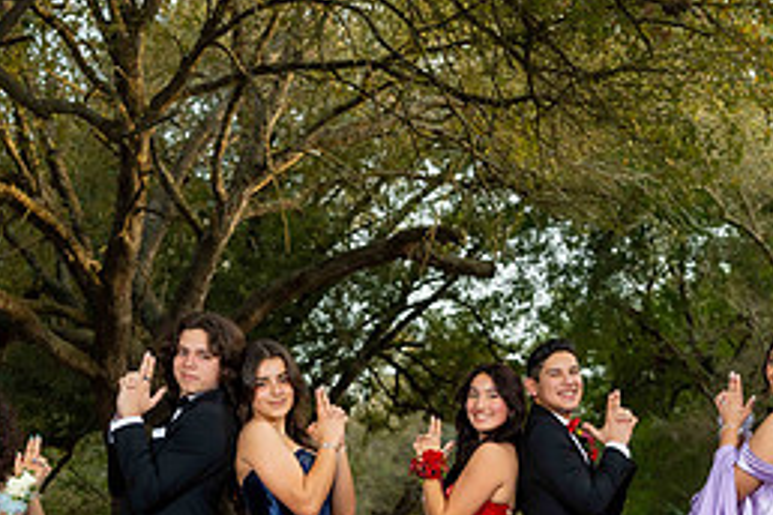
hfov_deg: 22.1
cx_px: 449
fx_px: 1975
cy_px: 528
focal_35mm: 92
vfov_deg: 14.6
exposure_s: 1/200
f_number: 3.2
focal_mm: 41
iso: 250
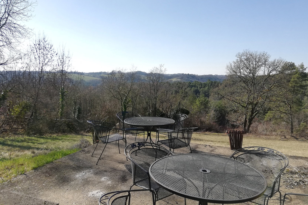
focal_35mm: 29
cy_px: 112
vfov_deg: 44.9
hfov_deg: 63.6
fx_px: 248
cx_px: 154
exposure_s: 1/550
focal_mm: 3.81
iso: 50
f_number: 2.2
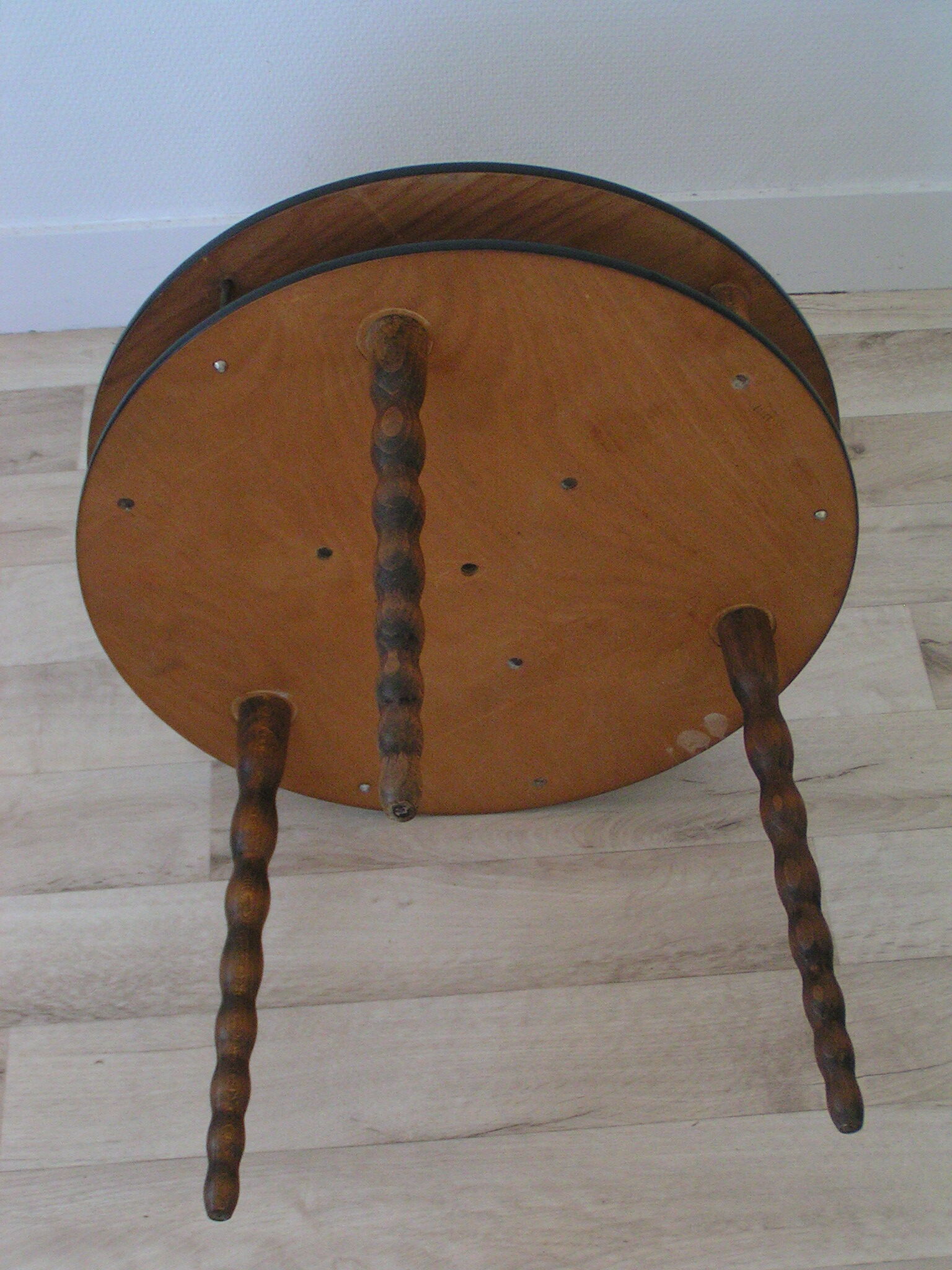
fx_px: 2310
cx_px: 476
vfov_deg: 30.7
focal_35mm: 63
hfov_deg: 23.3
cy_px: 635
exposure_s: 1/60
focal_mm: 9.7
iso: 160
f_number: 3.2
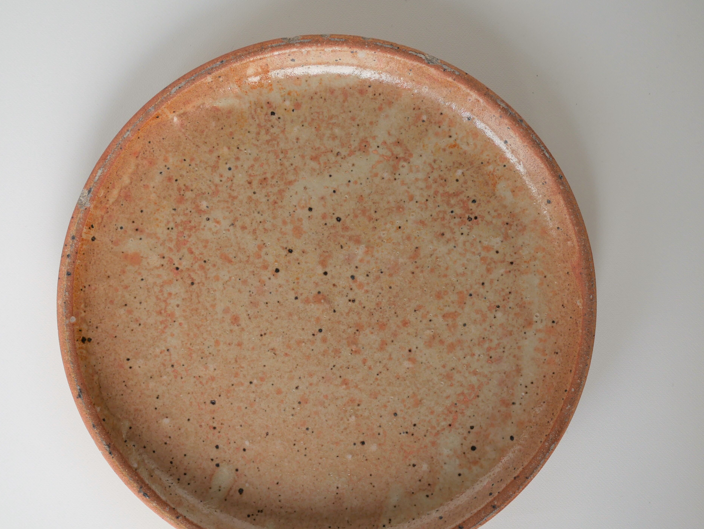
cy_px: 302
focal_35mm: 49
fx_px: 997
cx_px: 321
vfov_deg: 29.7
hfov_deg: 38.9
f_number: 2
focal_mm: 20
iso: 200
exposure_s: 1/125
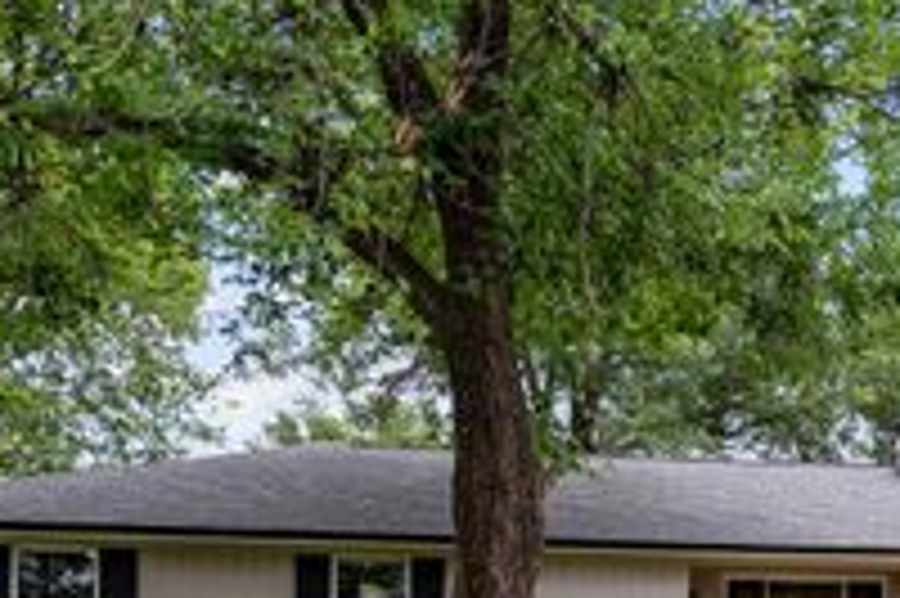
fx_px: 1249
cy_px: 632
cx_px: 698
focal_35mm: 50
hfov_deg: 38.4
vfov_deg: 25.3
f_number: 2.8
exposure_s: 1/800
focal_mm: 20
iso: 100
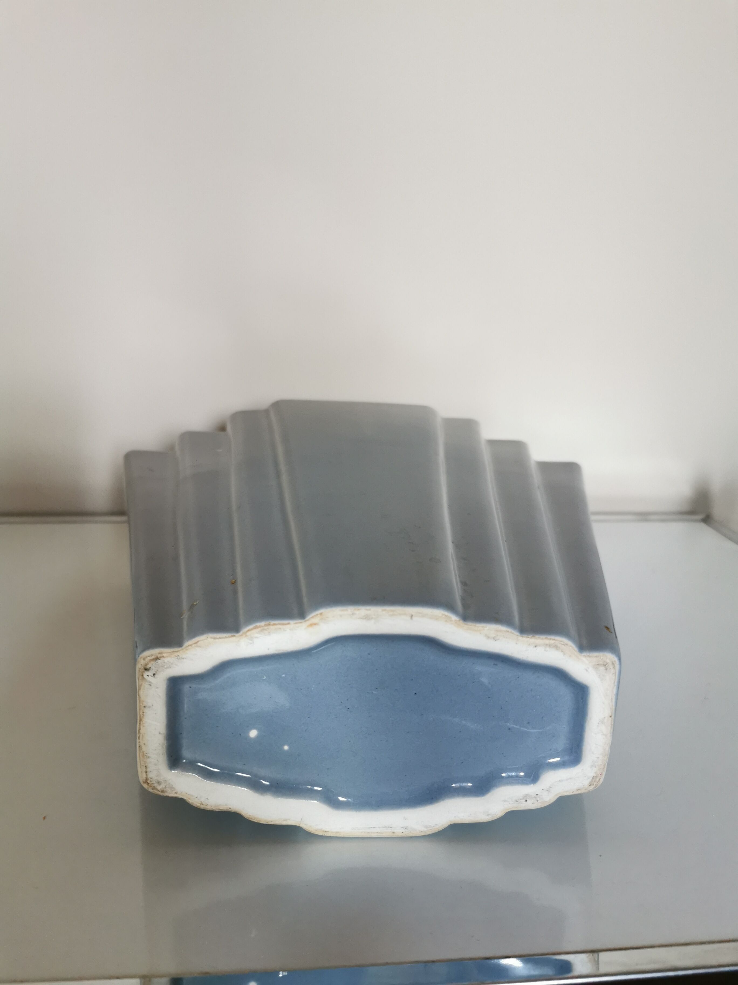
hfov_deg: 51.4
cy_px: 492
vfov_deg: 65.3
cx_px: 369
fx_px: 768
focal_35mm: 27
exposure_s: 1/50
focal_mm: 5.56
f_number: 1.6
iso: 250
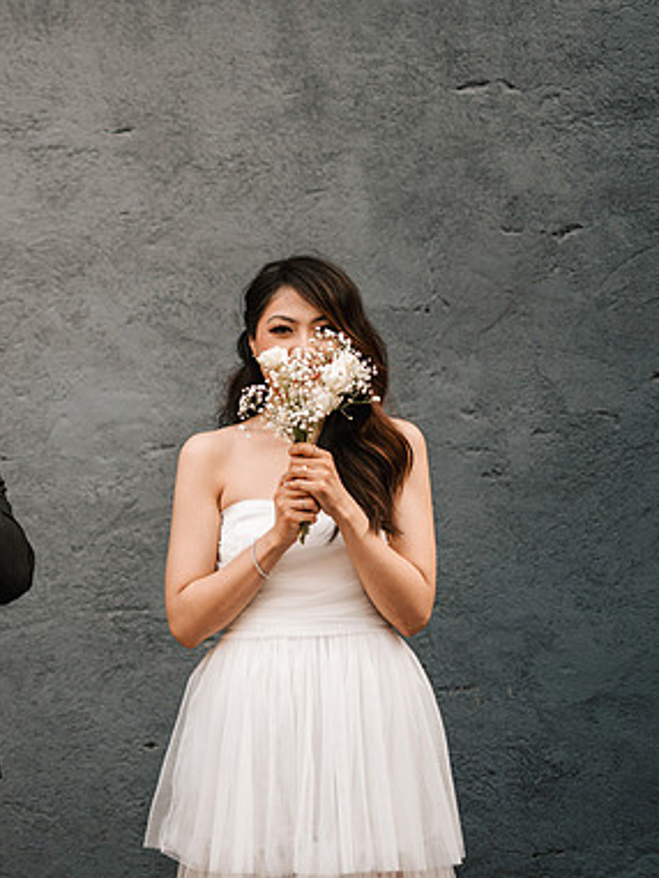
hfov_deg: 18.9
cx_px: 27
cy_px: 424
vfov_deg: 25.6
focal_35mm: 76
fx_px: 1928
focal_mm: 50
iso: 200
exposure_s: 1/500
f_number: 1.8
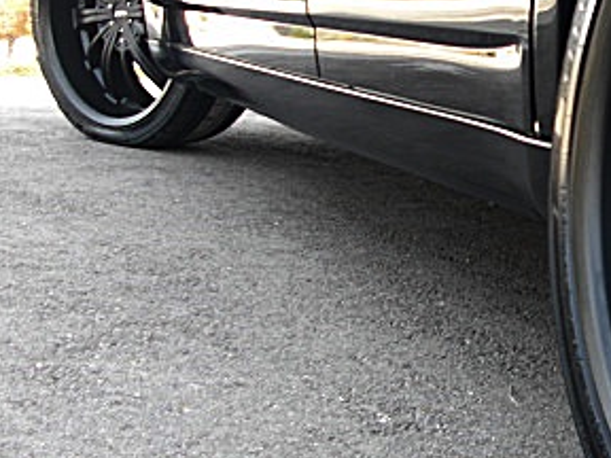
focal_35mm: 80
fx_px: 1412
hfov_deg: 23.1
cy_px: 182
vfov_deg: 18.4
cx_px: 658
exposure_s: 1/125
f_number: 2.8
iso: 100
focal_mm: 6.3
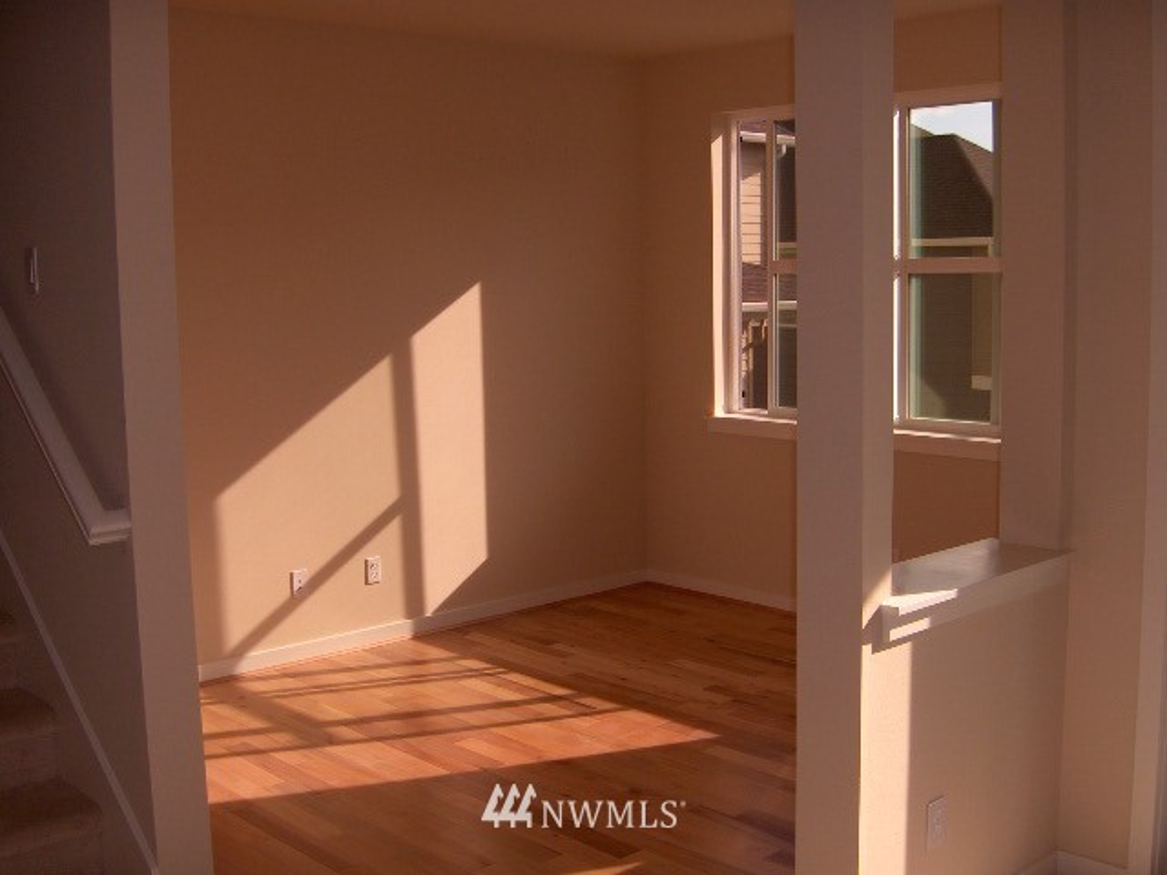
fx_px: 1315
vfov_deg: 36.8
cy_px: 438
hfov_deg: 47.9
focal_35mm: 39
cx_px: 584
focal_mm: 8
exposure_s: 1/800
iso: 100
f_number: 2.8
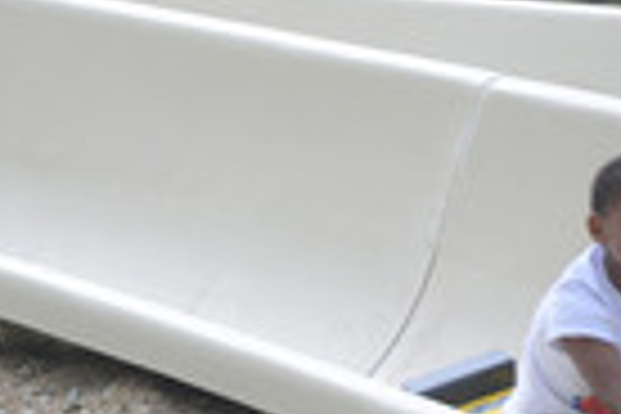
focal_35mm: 565
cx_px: -274
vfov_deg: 2.4
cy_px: 196
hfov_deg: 3.6
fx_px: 9745
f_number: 6.3
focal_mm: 195
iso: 800
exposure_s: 1/640
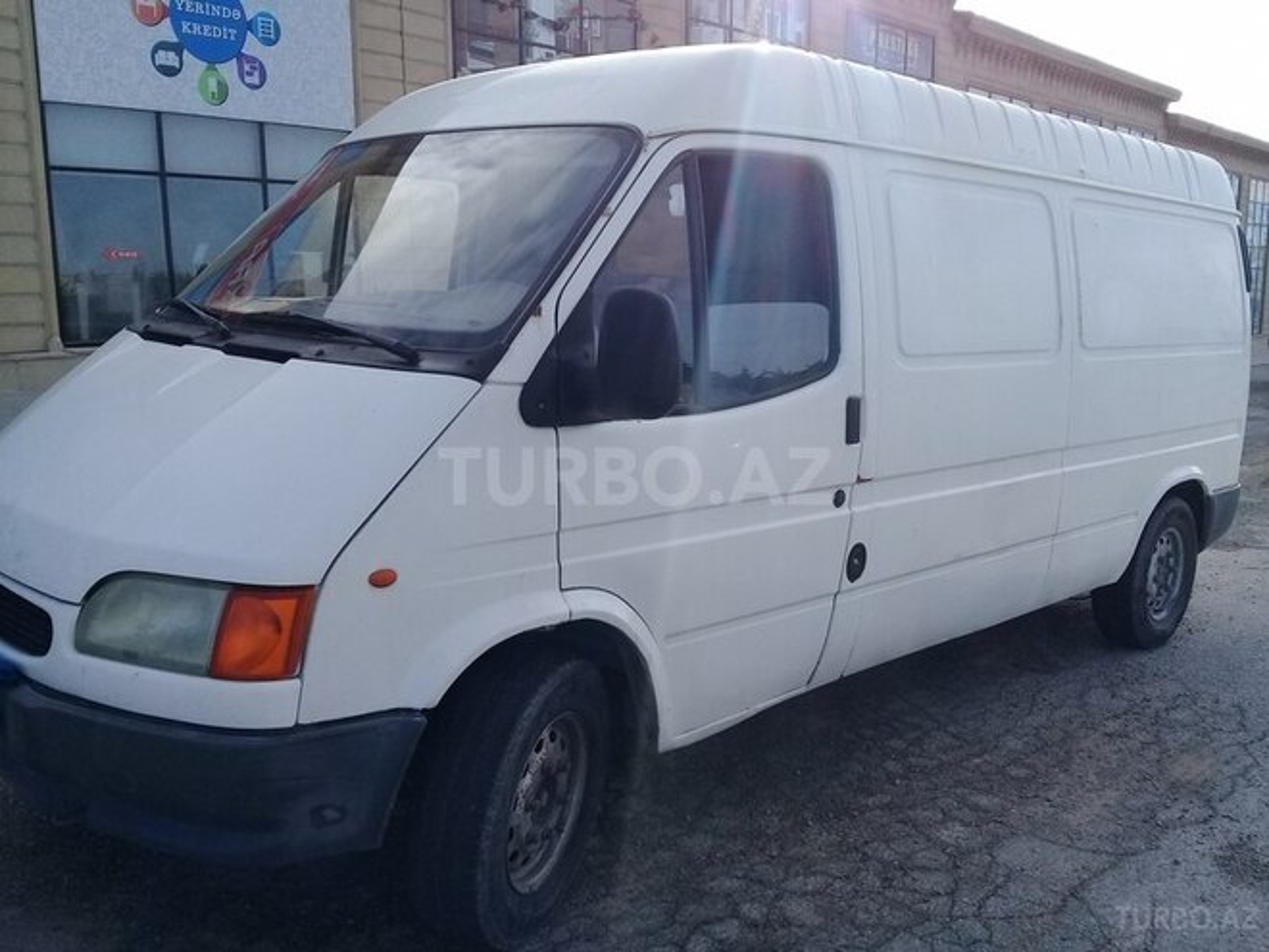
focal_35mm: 31
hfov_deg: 58.4
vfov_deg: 45.4
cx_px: 634
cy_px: 476
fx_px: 1136
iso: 50
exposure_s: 1/858
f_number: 2.2
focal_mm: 3.3
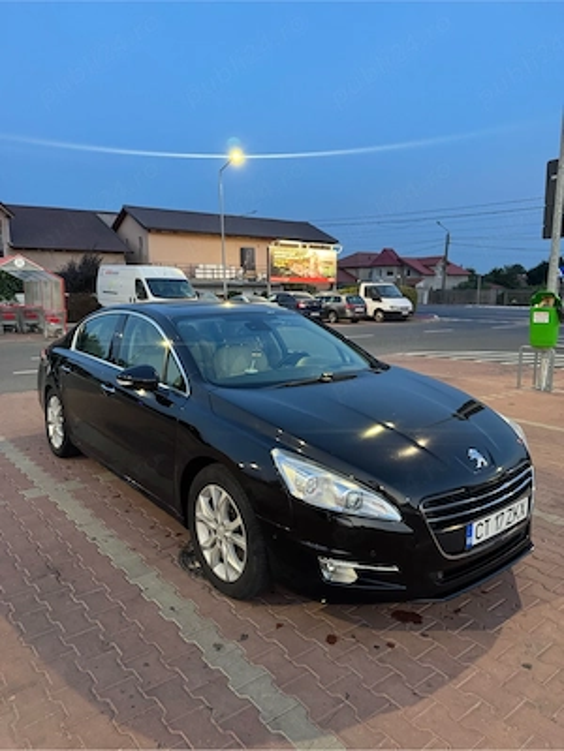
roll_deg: -0.6
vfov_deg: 71.6
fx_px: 521
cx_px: 282
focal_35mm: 24
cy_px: 376
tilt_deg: -9.0
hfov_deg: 56.8
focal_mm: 6.76
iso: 500
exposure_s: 1/50
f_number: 1.78
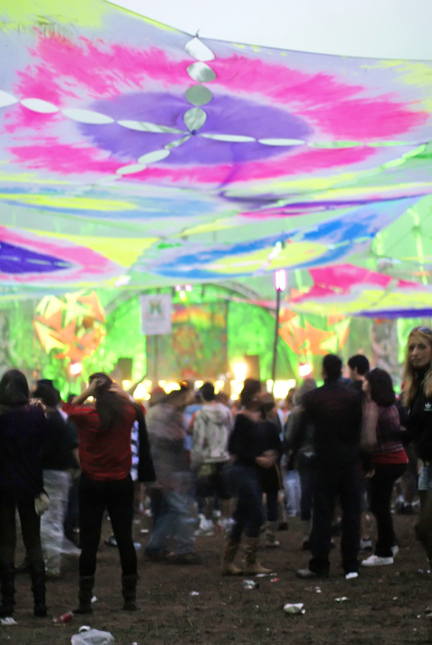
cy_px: 322
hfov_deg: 18.2
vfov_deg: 27.0
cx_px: 216
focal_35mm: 75
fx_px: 1346
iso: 1600
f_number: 1.4
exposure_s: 1/5
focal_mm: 50
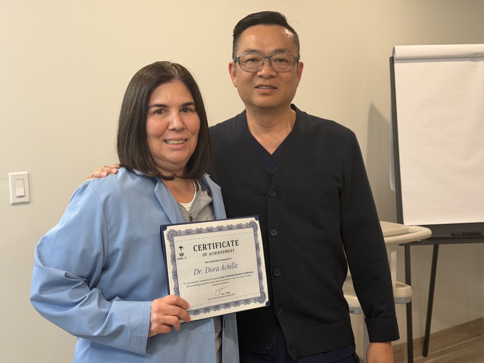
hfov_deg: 39.7
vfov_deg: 30.3
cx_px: 242
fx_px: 671
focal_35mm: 48
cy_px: 182
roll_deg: +1.6
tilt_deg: -6.0
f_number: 1.78
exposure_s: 1/60
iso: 100
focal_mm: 6.76
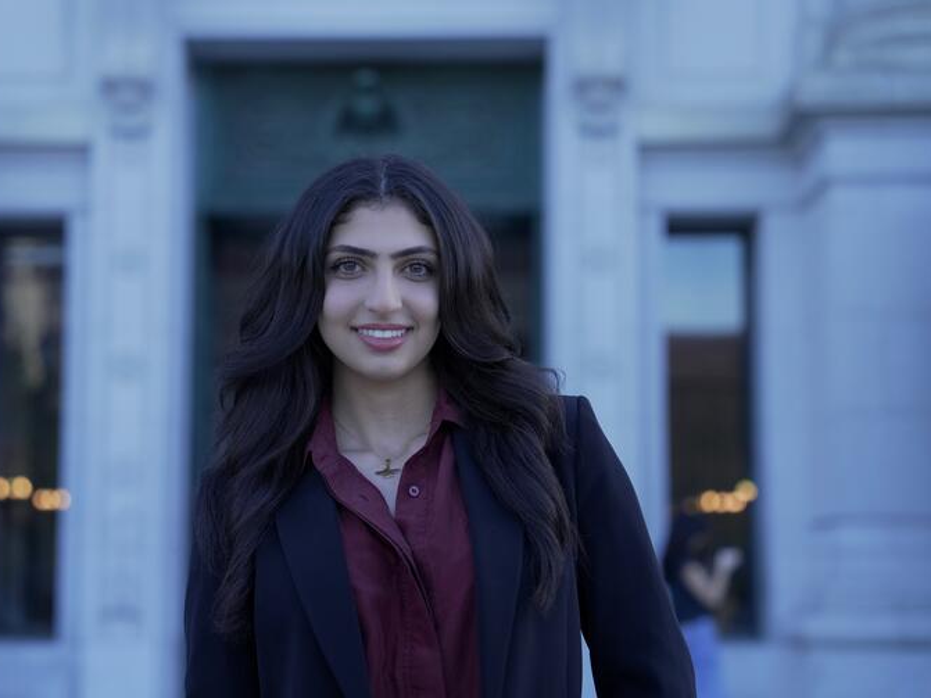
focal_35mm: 77
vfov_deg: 19.1
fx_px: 2071
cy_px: 344
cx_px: 402
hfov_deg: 25.3
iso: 1000
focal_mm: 70
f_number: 2.8
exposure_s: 1/2500
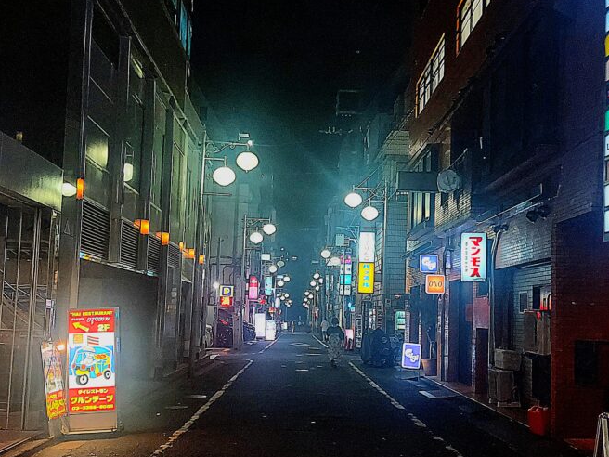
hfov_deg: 47.9
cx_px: 310
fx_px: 686
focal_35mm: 39
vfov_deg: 36.8
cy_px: 255
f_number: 2
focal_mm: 4.6
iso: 320
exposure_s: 1/33
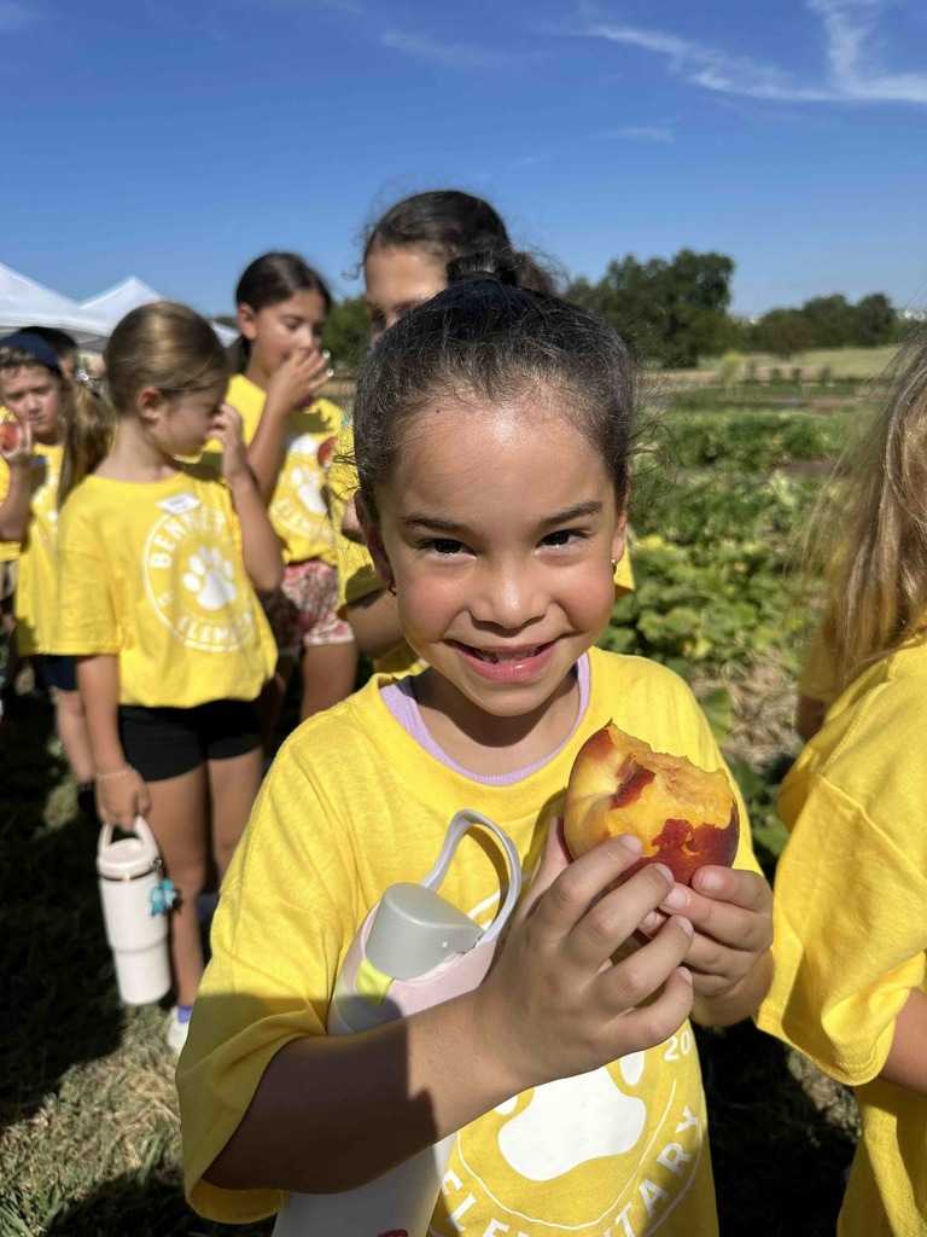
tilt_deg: -15.1
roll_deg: +6.0
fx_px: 857
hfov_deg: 56.8
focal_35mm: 24
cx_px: 464
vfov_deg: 71.6
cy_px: 618
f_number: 1.78
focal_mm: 6.86
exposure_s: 1/8197
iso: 80
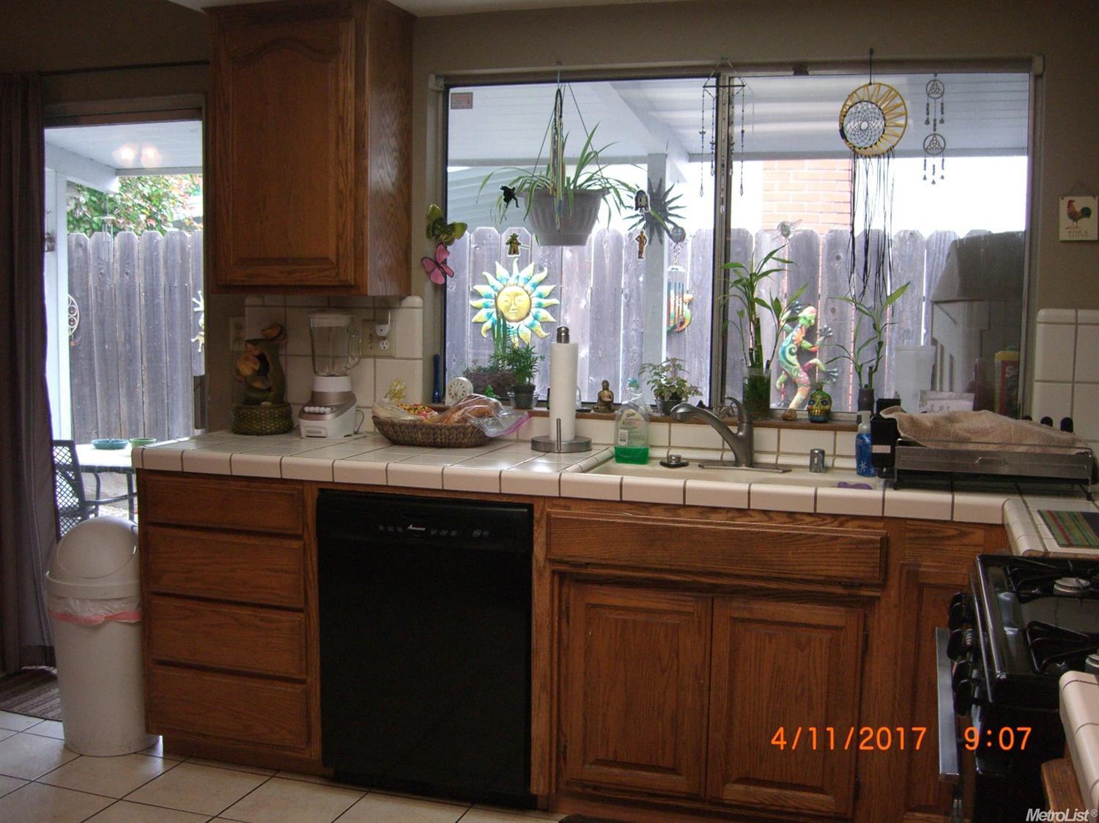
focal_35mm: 38
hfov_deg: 49.0
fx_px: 1206
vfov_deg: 37.7
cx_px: 550
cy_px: 412
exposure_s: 1/80
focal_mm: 7.9
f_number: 2.8
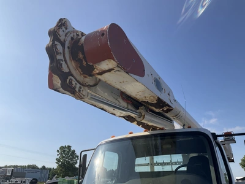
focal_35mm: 29
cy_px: 92
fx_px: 205
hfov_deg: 61.7
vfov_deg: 48.2
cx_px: 122
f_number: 1.8
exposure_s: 1/2667
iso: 25
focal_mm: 3
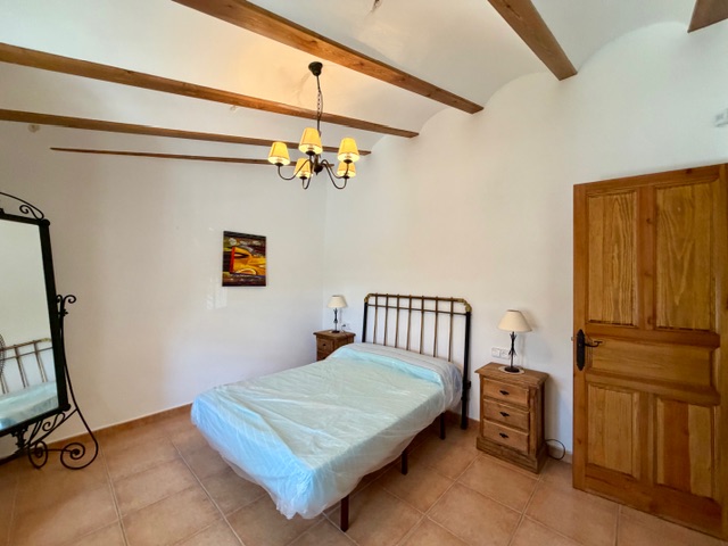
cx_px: 364
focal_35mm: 14
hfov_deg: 102.1
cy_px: 273
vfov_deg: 85.7
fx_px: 294
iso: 250
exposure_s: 1/100
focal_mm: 2.22
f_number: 2.2
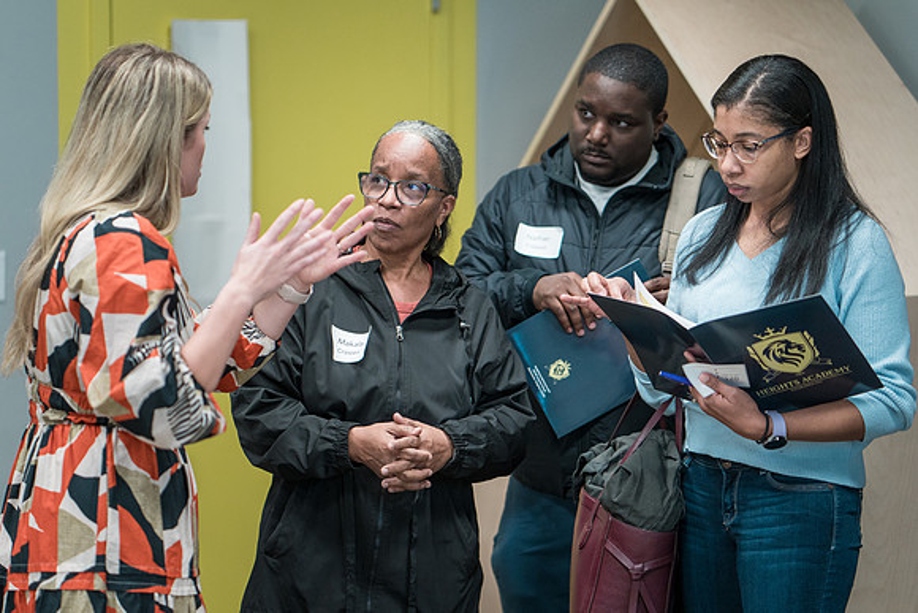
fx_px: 2330
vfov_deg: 15.0
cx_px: 442
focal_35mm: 91
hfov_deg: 22.3
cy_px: 310
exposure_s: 1/200
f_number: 2
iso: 1600
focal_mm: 85
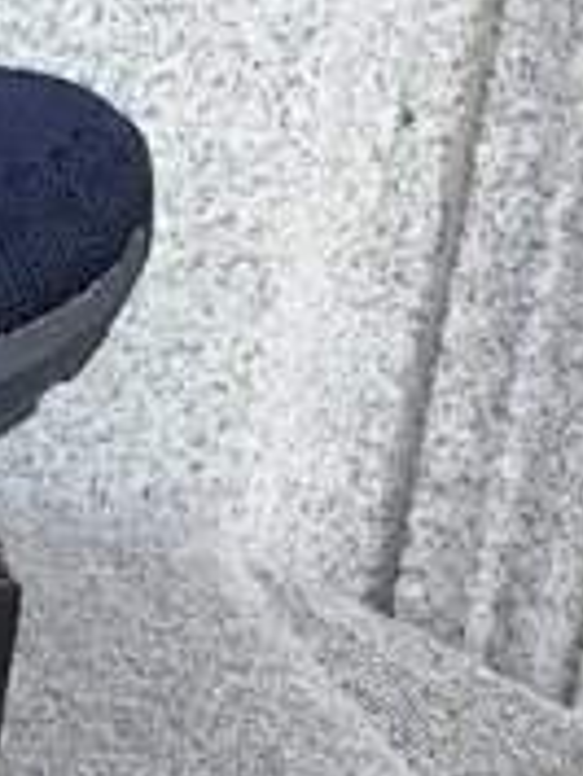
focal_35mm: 112
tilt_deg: -17.8
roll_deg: -1.3
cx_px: -798
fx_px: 2512
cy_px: 267
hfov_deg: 11.2
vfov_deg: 17.5
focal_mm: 3.3
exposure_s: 1/134
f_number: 2.4
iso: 25
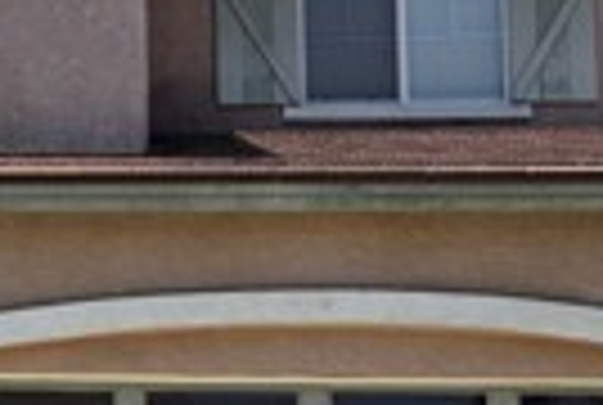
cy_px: 310
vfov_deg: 12.0
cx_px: -202
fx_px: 1914
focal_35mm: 114
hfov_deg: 16.8
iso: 32
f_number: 1.8
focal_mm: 5.4
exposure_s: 1/2921
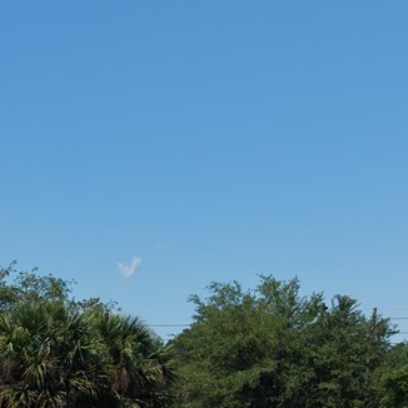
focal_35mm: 104
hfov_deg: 13.9
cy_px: 667
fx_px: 1387
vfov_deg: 15.1
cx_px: -428
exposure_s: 1/5000
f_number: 1.8
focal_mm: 8.67
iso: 140
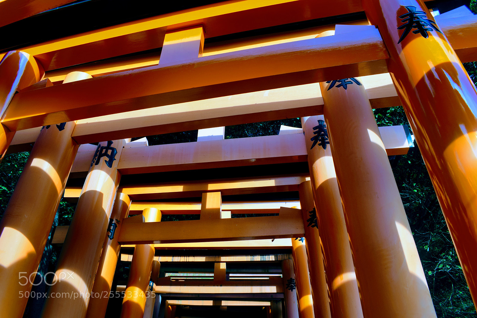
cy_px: 159
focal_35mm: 27
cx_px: 238
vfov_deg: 47.9
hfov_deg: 67.4
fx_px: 358
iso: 200
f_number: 8
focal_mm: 18
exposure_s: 1/250
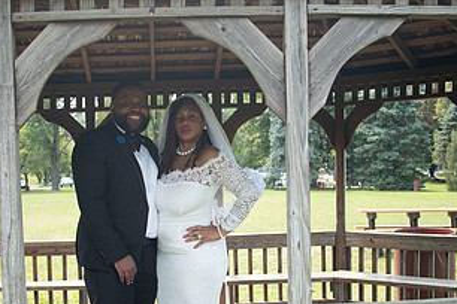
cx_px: 190
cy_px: 229
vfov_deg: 24.3
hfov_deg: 36.2
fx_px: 698
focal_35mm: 55
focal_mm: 28
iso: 800
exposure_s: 1/1600
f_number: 3.7
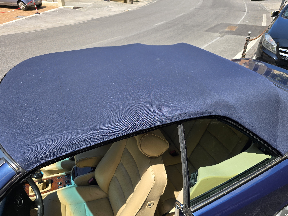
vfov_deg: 58.9
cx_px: 144
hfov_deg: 73.9
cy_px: 108
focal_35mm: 23
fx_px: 191
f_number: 1.7
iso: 12
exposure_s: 1/362
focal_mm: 6.3
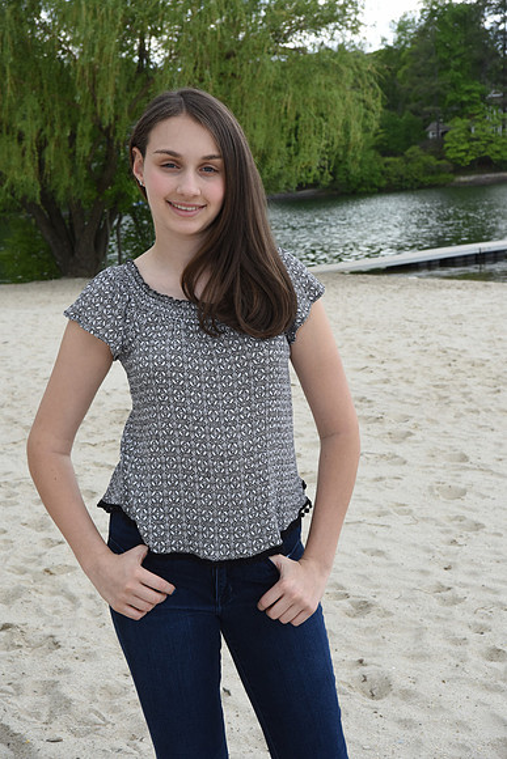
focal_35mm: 55
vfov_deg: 36.2
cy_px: 380
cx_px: 254
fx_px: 1161
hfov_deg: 24.6
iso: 640
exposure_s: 1/200
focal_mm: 55
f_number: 11
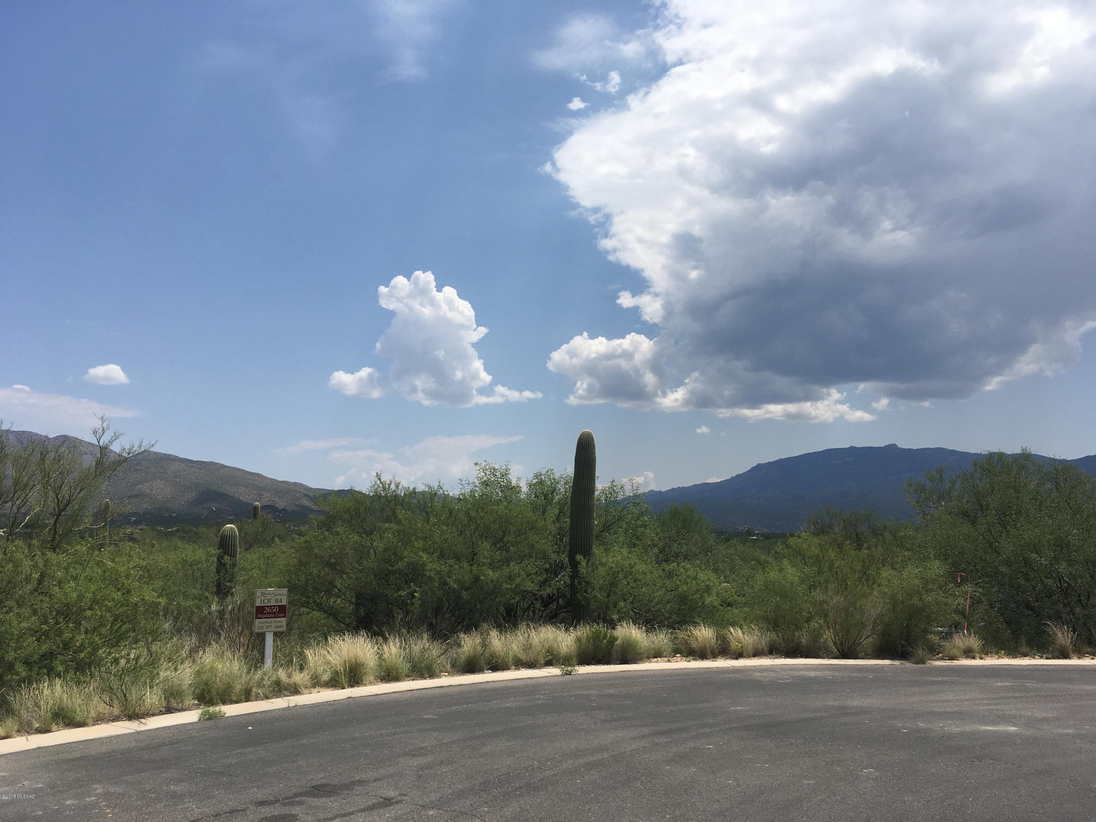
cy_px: 411
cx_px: 548
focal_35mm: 29
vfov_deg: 48.2
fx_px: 918
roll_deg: +1.1
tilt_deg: +7.4
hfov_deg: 61.7
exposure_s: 1/3205
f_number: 2.2
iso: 25
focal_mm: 4.15
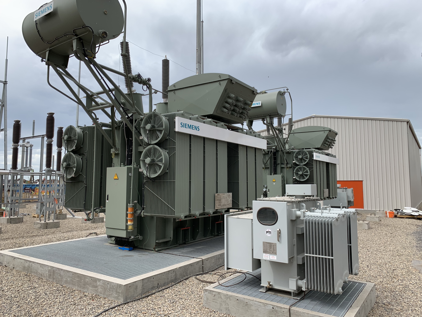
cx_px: 211
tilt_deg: +4.7
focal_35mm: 26
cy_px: 158
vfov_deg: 53.1
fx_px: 317
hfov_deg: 67.3
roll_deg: -0.7
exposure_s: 1/789
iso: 25
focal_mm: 4.25
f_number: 1.8
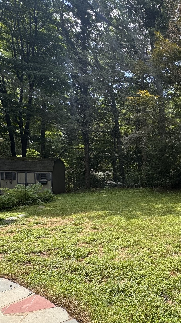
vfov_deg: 68.9
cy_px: 199
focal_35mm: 27
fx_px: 230
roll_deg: -1.2
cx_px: 198
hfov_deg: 36.5
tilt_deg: -3.8
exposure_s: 1/508
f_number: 2.2
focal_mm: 2.22
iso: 40
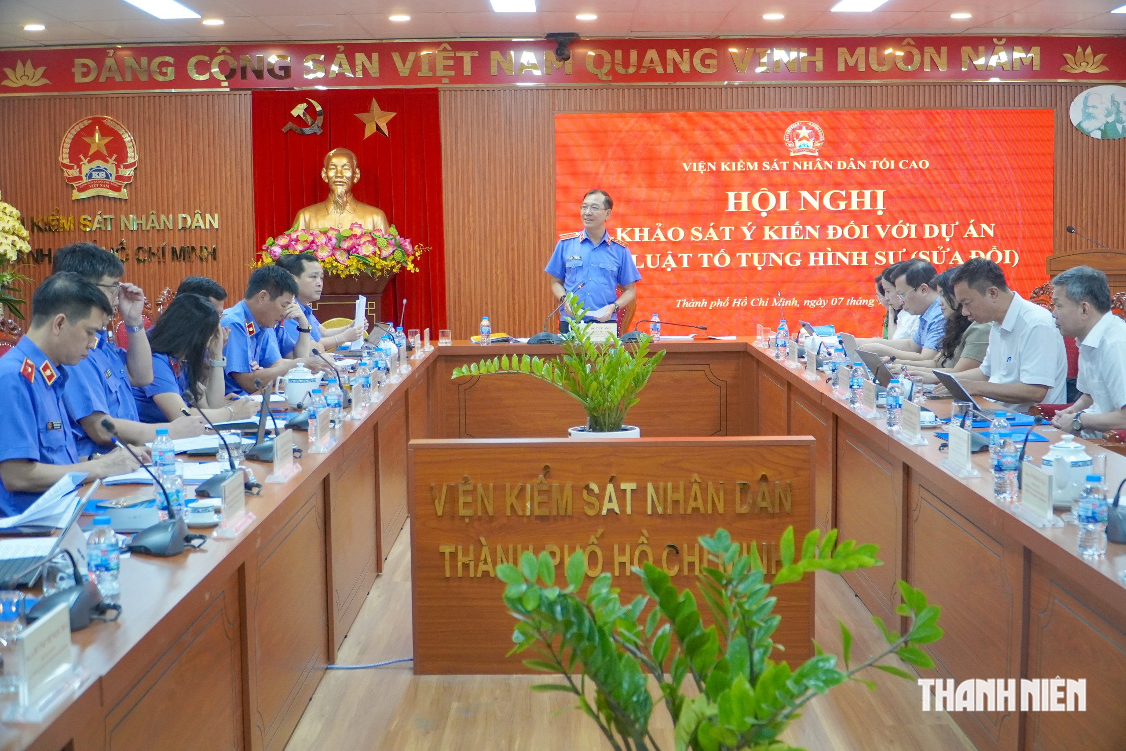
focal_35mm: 48
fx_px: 1501
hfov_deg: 41.1
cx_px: 563
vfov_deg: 28.1
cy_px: 376
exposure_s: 1/160
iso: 2500
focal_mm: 32
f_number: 4
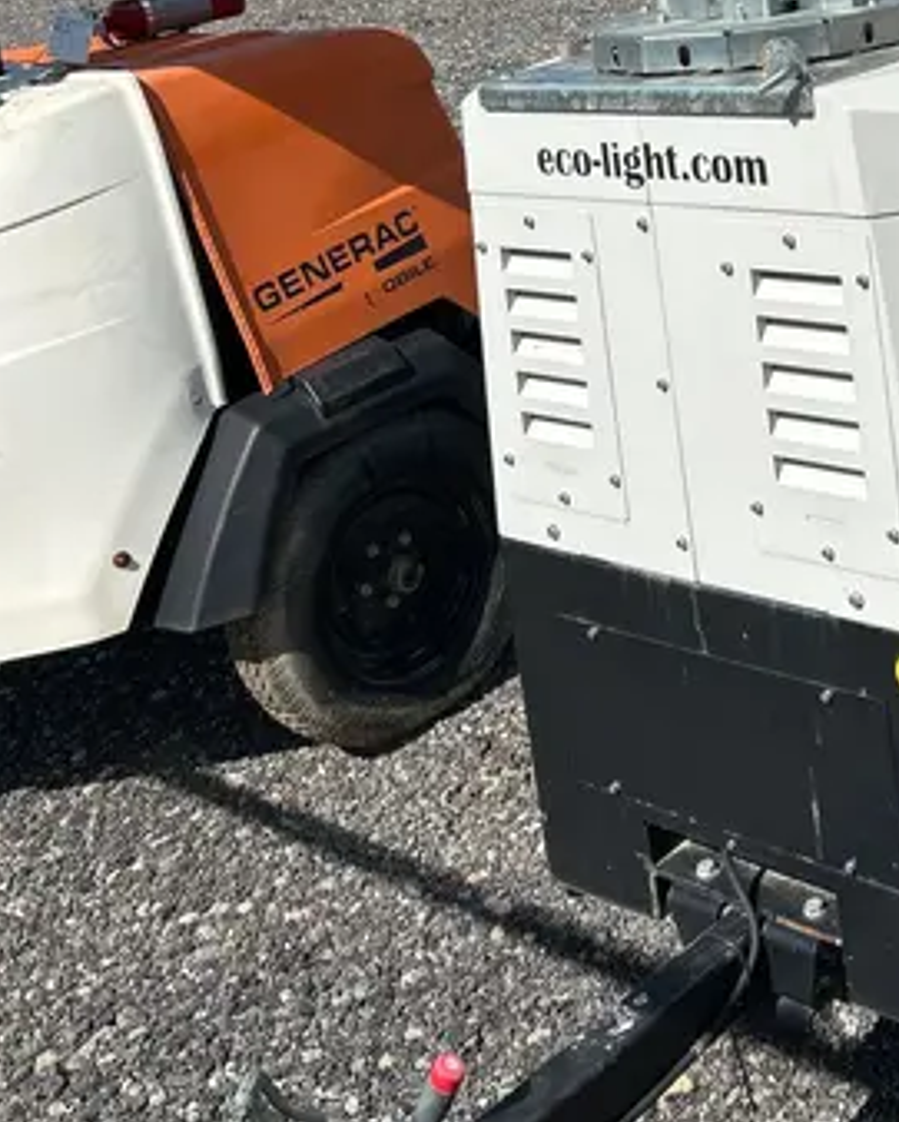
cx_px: 786
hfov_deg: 26.8
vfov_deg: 31.5
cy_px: -8
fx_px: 1827
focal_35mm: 55
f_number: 1.5
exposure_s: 1/6579
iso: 50
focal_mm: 5.7
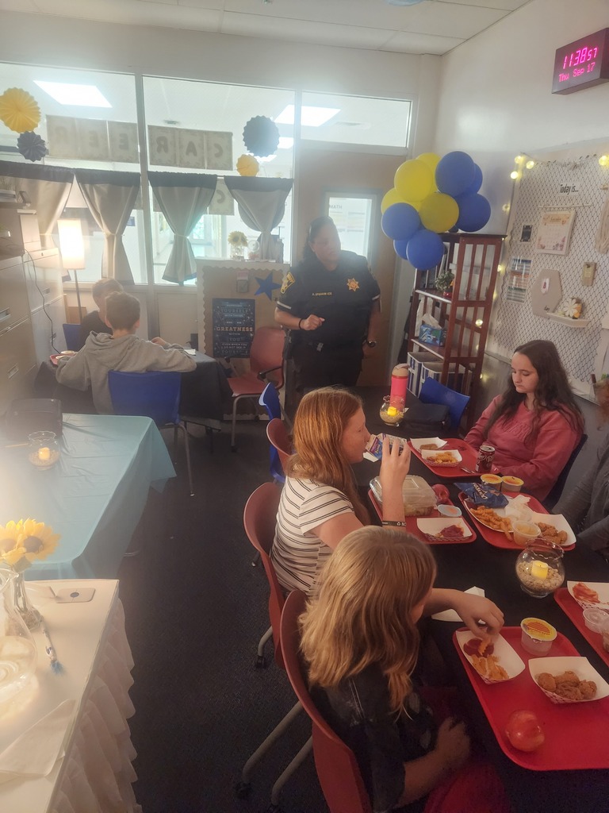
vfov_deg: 73.9
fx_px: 540
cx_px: 304
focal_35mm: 23
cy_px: 406
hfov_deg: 58.9
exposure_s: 1/120
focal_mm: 5.4
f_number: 1.8
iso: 1000
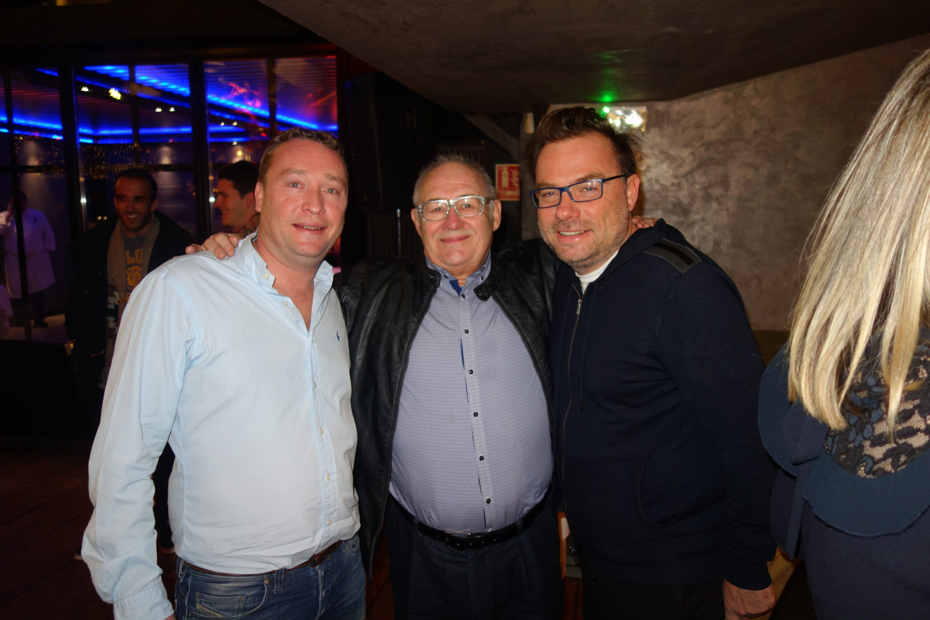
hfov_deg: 65.5
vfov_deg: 46.4
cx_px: 465
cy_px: 310
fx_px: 723
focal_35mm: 28
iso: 200
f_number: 1.8
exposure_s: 1/30
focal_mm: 10.4
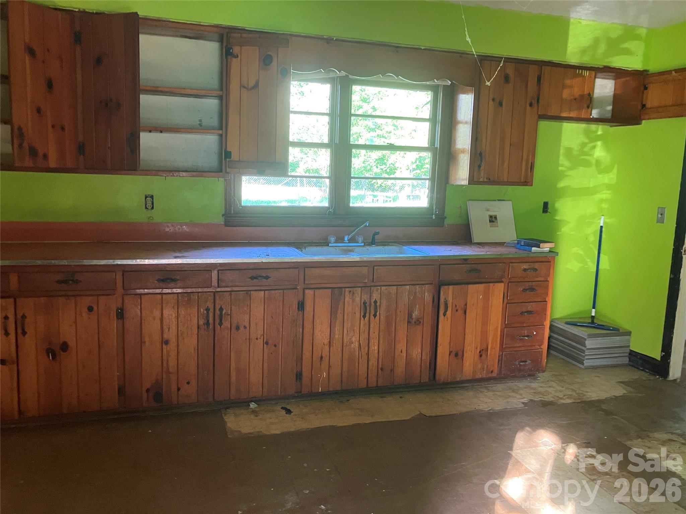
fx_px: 555
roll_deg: -2.3
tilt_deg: -6.4
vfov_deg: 49.7
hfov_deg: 63.4
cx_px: 343
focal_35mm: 28
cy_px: 257
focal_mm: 3.99
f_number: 1.8
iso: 320
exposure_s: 1/60
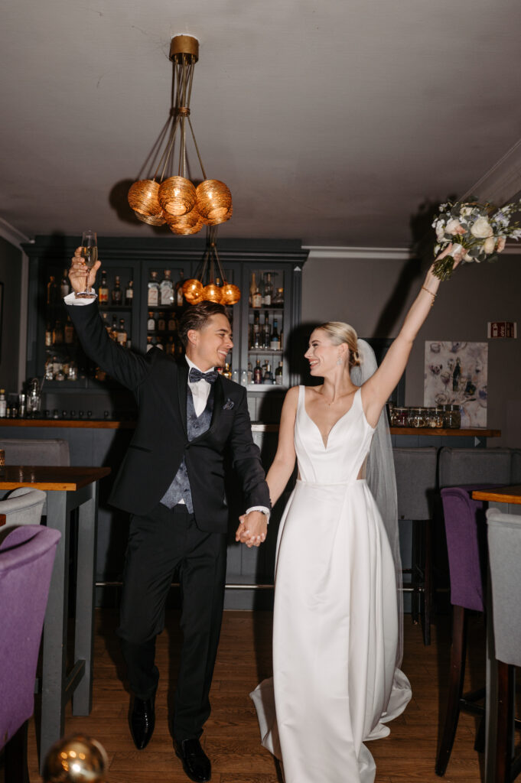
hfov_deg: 37.8
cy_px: 392
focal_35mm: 35
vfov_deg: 54.5
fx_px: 761
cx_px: 260
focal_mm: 35
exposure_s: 1/200
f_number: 2.8
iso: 250
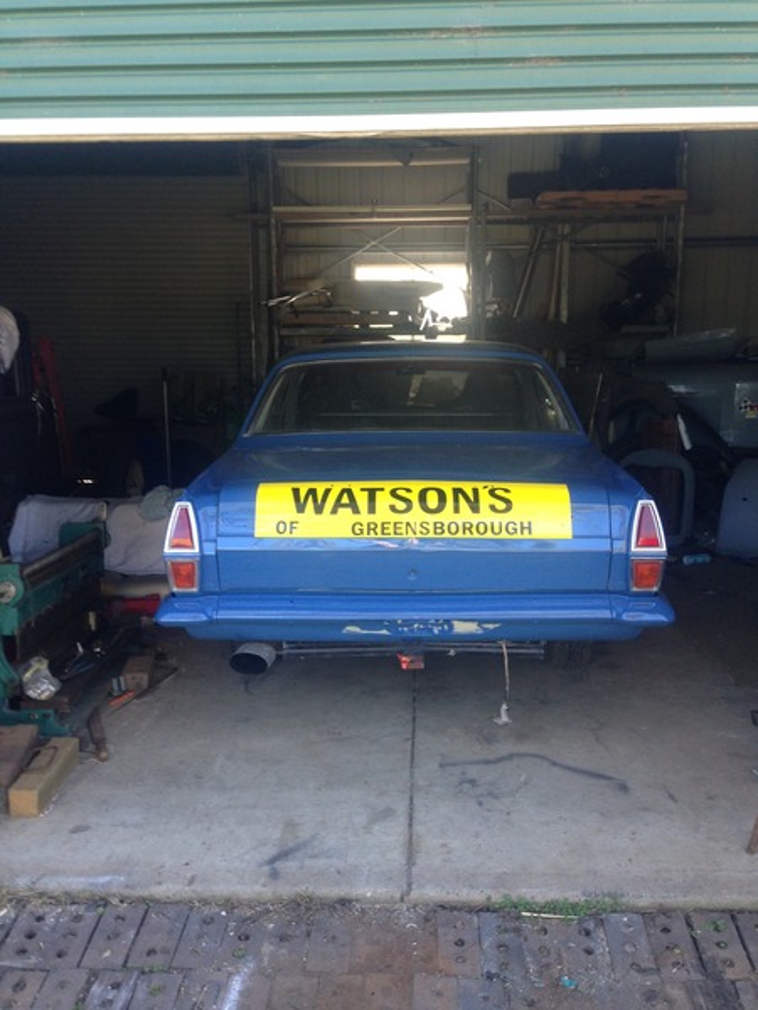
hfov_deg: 42.9
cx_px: 379
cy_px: 505
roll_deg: -0.1
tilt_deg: -11.0
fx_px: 963
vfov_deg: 55.4
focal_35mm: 33
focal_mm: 4.12
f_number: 2.4
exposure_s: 1/60
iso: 64
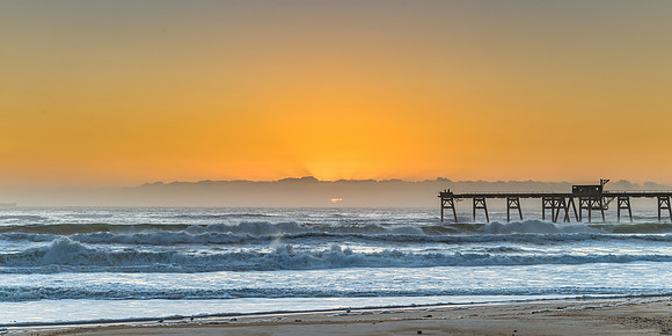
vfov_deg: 15.1
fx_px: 1268
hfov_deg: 29.7
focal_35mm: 73
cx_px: 335
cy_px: 171
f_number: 8
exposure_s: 1/30
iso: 200
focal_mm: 65
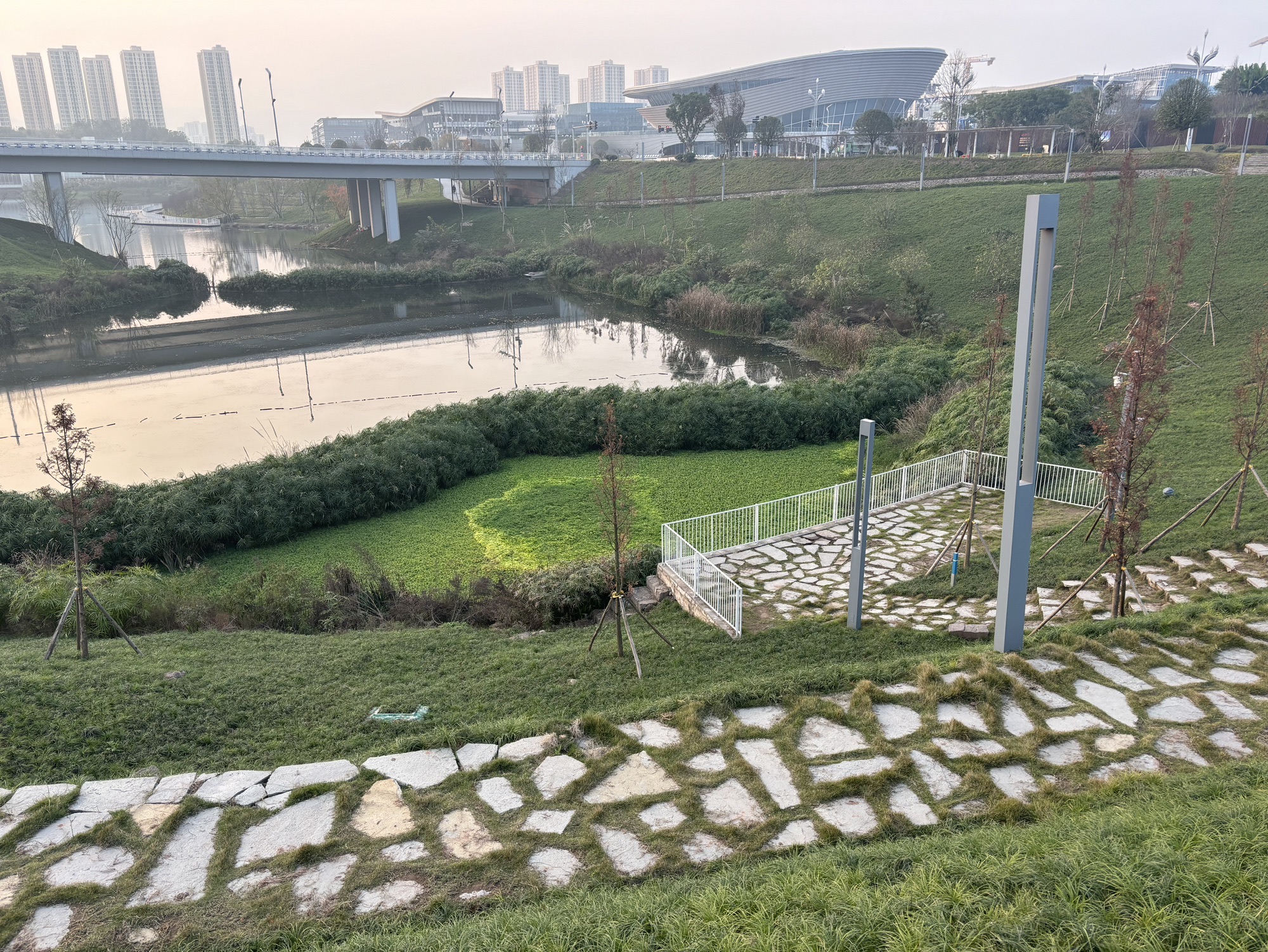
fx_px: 953
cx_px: 634
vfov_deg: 53.1
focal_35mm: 26
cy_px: 476
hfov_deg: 67.3
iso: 40
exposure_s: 1/199
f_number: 1.6
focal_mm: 5.96
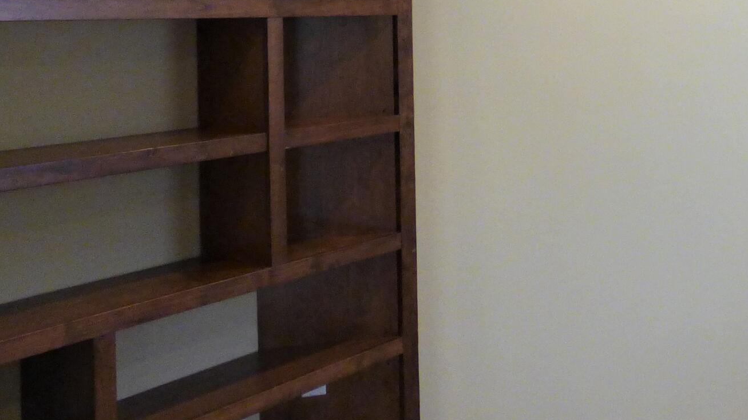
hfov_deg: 38.3
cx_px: 684
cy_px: 27
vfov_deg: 23.2
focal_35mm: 50
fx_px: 992
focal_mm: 3.58
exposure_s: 1/60
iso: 400
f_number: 2.8
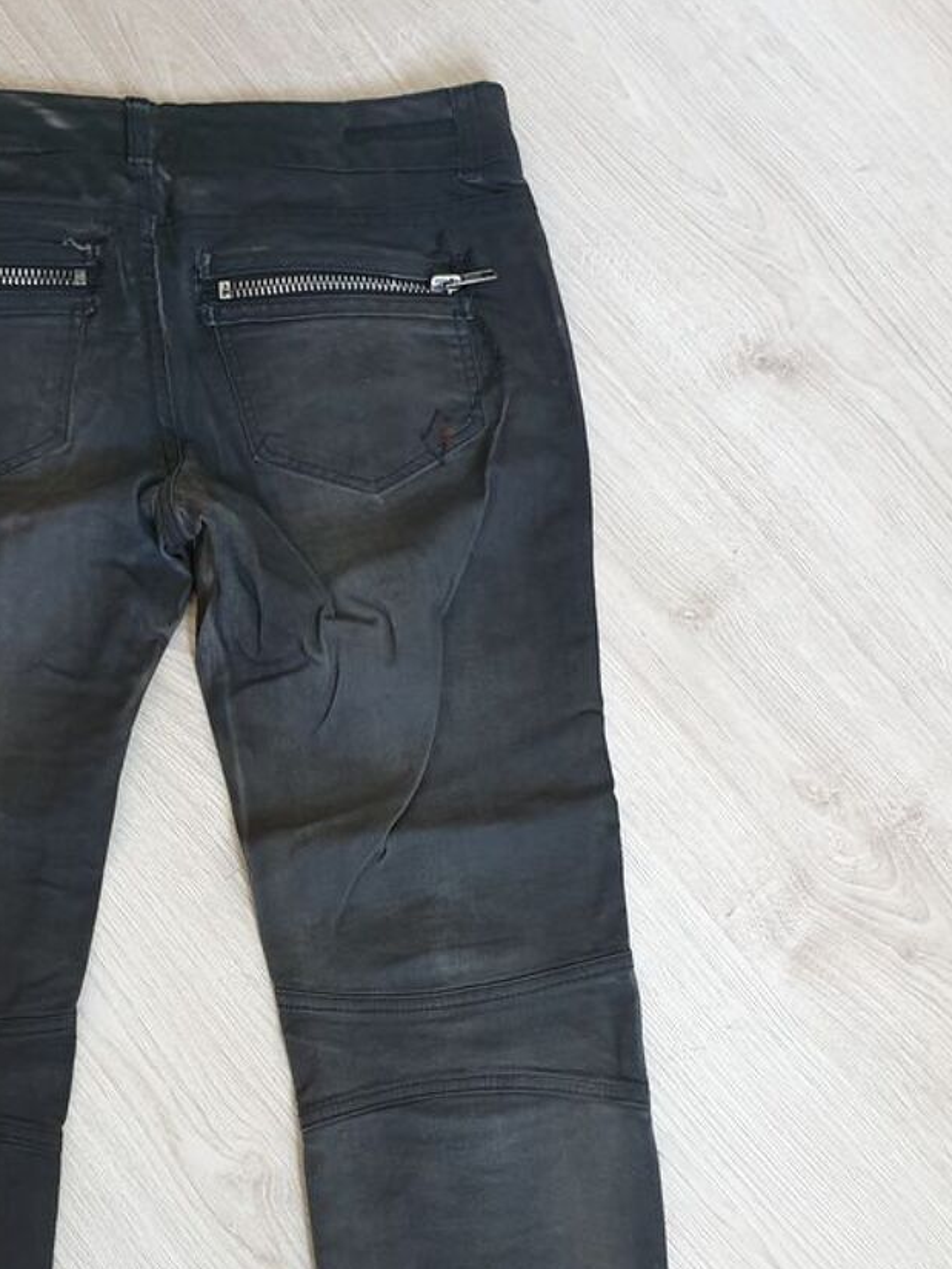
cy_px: 959
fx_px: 1540
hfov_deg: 34.1
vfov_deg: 43.3
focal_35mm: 42
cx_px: 318
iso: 250
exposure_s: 1/31
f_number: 1.5
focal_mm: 4.3
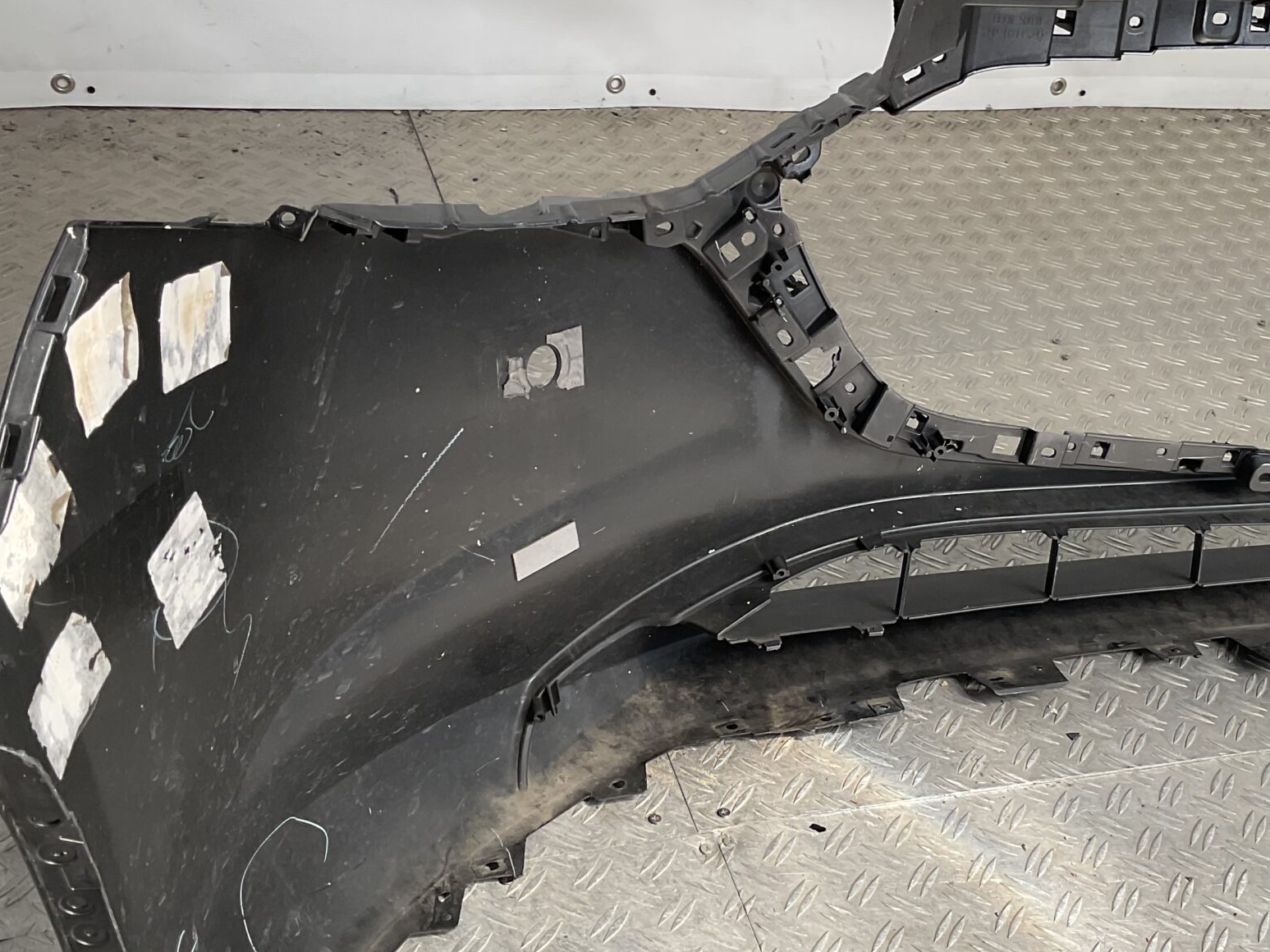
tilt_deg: -34.9
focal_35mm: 48
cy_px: 529
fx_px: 1761
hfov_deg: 39.3
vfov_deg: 30.2
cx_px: 824
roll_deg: -12.4
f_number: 1.8
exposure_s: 1/432
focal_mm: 3
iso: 16
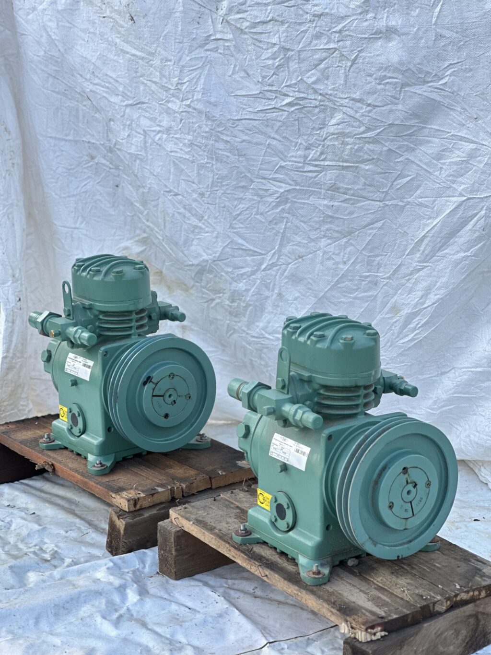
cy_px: 328
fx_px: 1456
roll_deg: +0.2
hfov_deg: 19.1
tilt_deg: -12.5
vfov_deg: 25.3
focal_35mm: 77
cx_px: 246
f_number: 2.8
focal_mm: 9
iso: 80
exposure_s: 1/121
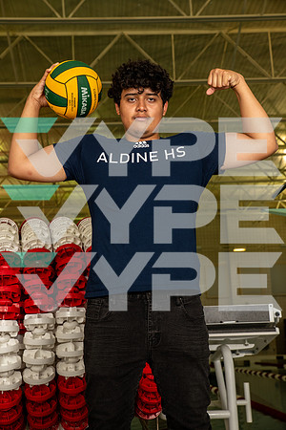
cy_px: 215
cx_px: 143
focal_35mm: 55
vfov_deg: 36.2
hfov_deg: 24.6
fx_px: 655
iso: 500
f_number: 7.1
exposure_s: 1/250
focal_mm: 55
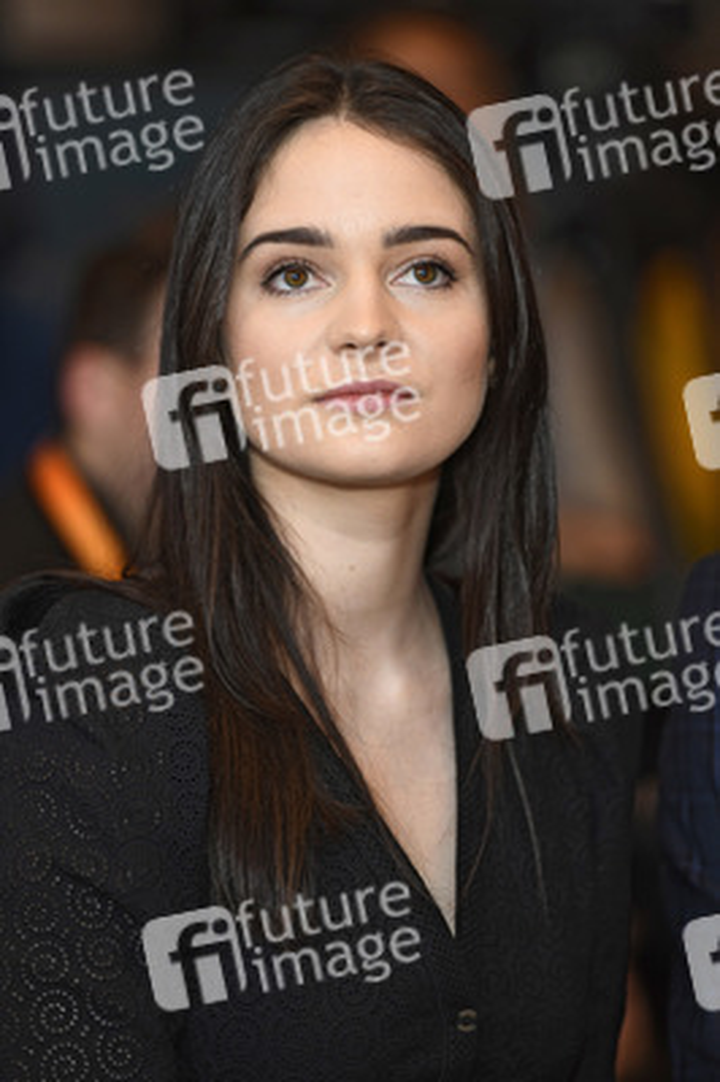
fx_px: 6010
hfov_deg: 6.9
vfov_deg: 10.3
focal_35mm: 200
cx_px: 360
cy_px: 541
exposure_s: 1/200
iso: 1250
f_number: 3.2
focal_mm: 200
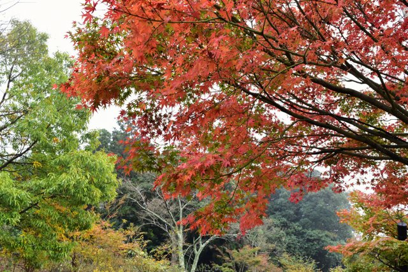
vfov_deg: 40.0
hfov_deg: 57.2
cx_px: 204
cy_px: 136
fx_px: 374
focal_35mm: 33
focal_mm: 22
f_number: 8
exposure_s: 1/50
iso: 400
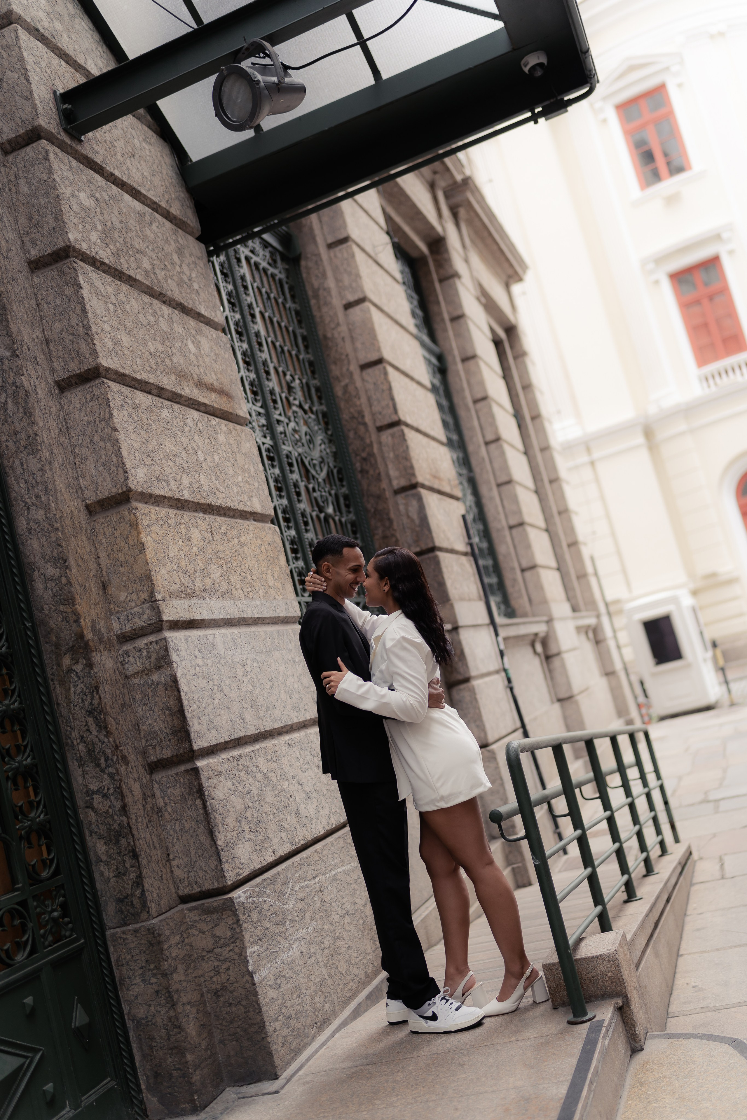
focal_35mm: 35
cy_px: 560
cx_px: 374
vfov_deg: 54.4
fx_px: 1089
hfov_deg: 37.9
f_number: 1.4
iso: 64
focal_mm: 35
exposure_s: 1/320
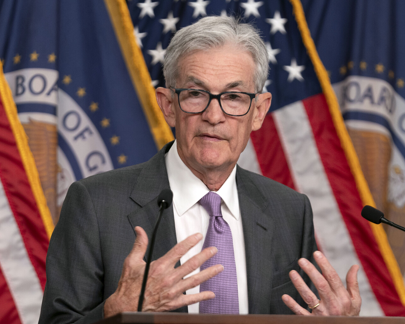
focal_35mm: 235
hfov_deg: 8.2
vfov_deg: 6.6
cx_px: 199
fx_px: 2816
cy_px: 156
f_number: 3.5
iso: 1250
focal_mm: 200
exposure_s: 1/400
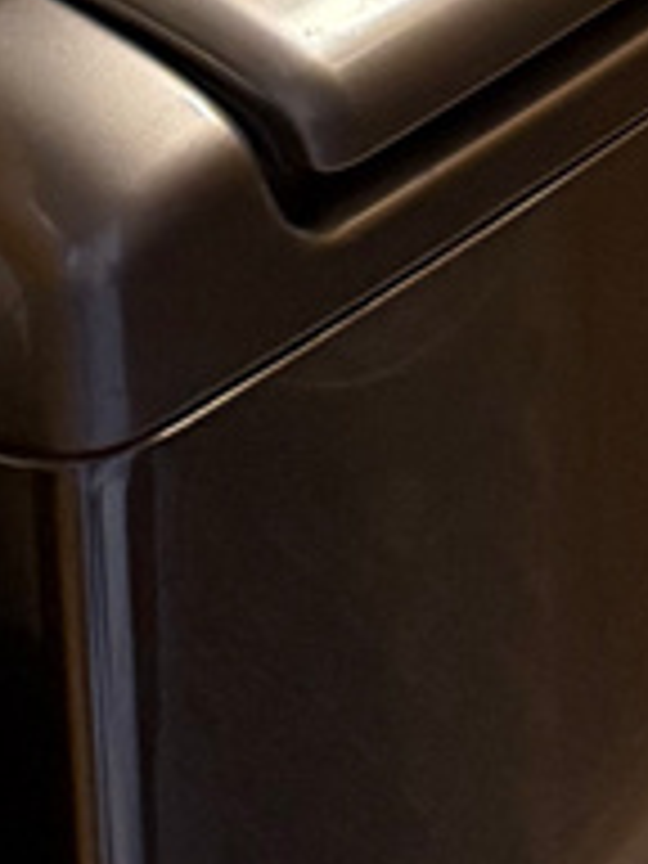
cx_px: 2043
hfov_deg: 6.9
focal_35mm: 192
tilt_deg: -8.5
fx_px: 4792
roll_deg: -0.7
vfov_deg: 8.6
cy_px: -1724
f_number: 1.78
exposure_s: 1/60
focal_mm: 6.76
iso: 320
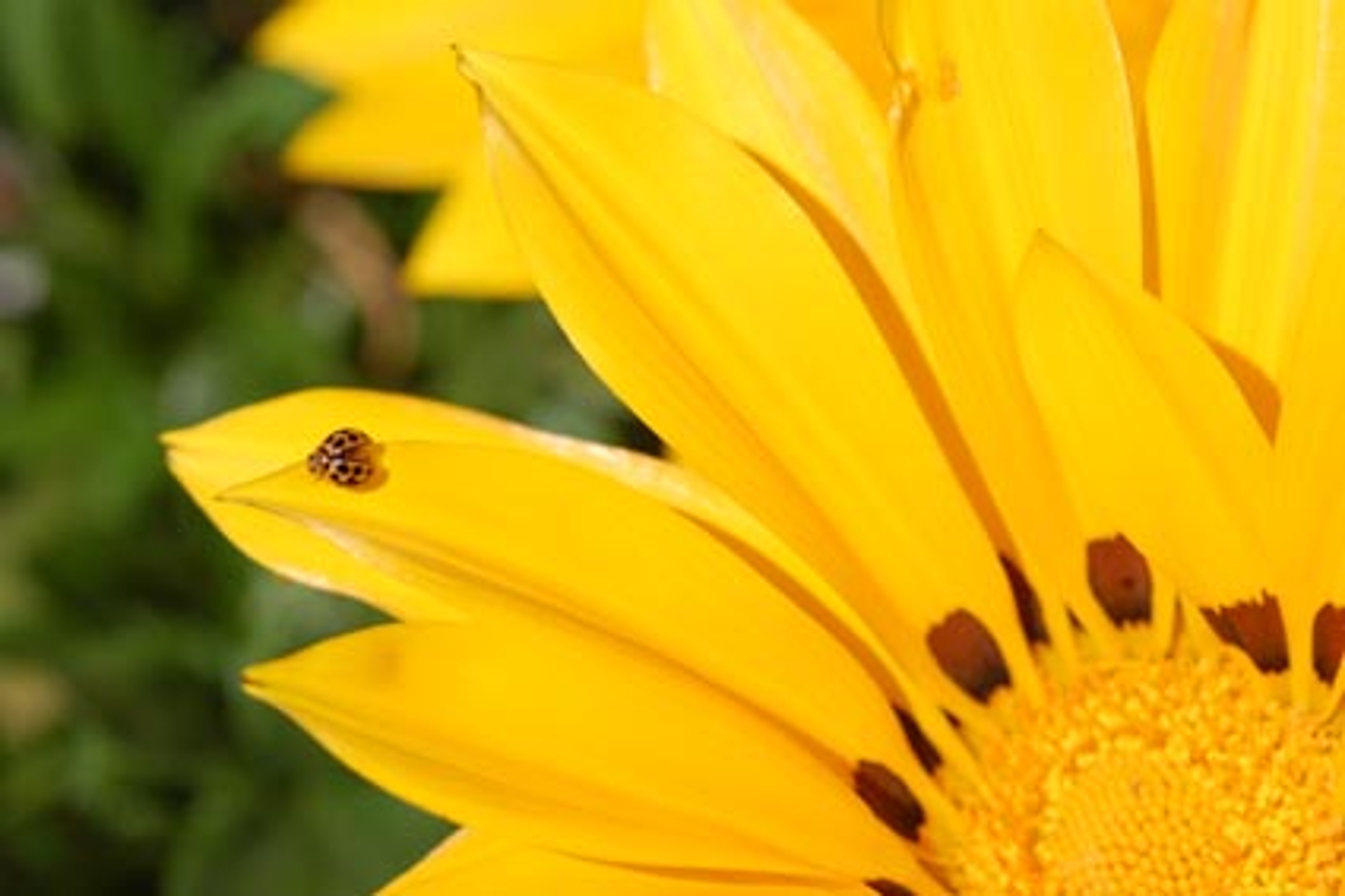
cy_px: 448
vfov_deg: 10.2
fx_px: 5042
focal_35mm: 135
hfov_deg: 15.2
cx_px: 672
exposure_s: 1/320
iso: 200
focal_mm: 90
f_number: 14
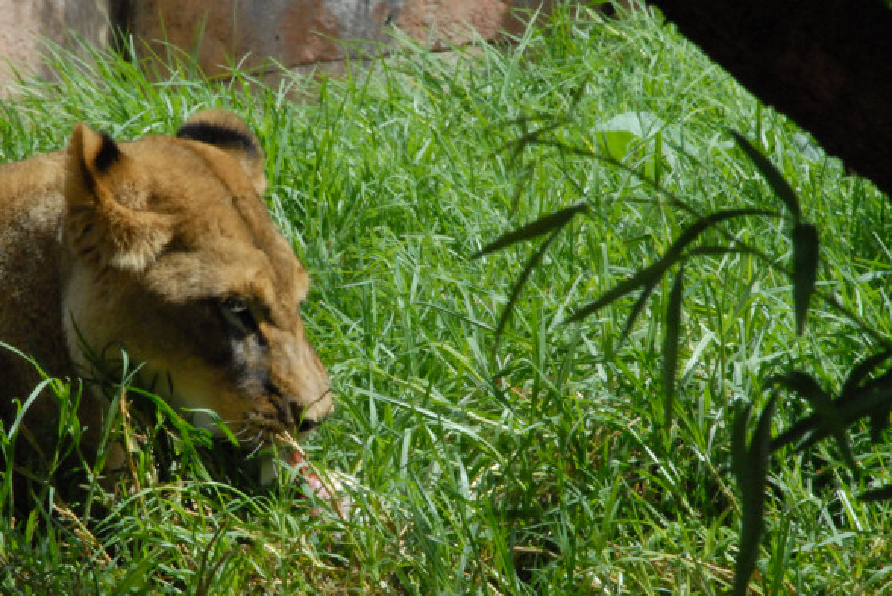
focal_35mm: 408
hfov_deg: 5.0
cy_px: 357
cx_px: 320
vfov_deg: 3.4
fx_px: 10116
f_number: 29
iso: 1100
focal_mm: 200
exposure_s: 1/125
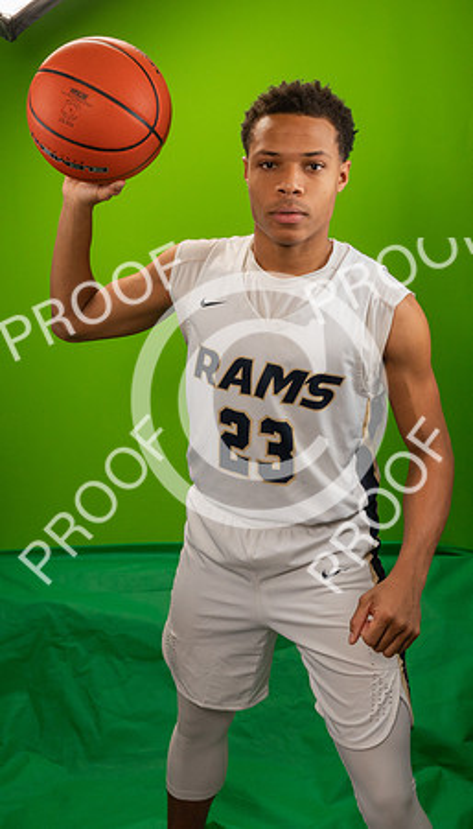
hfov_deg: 25.8
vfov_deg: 43.5
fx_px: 1030
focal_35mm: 47
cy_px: 328
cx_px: 194
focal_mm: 24
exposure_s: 1/60
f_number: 20
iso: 800
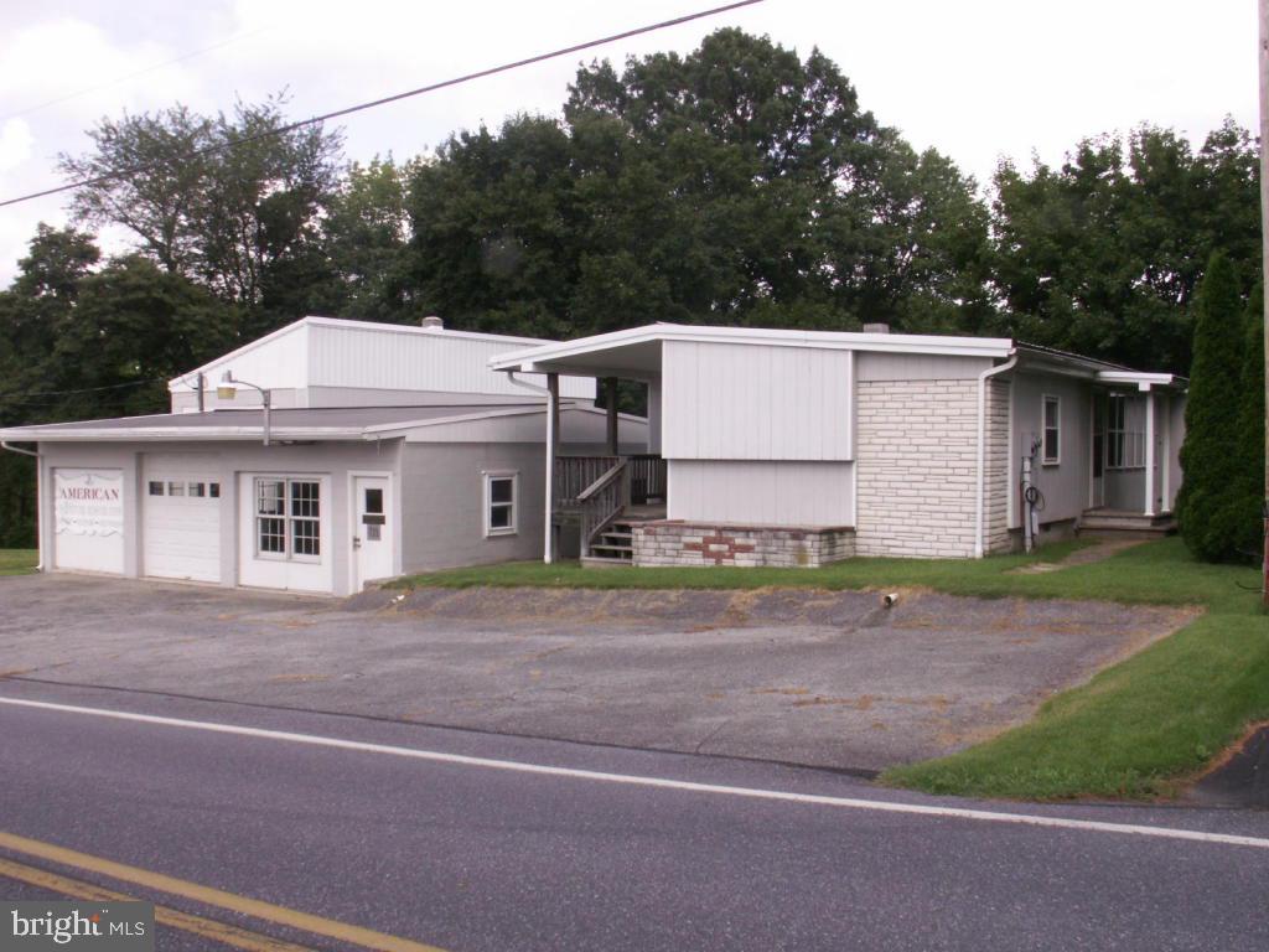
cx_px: 634
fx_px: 1283
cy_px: 476
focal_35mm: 35
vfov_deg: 40.7
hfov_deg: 52.6
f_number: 8
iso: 50
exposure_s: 1/100
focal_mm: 5.86
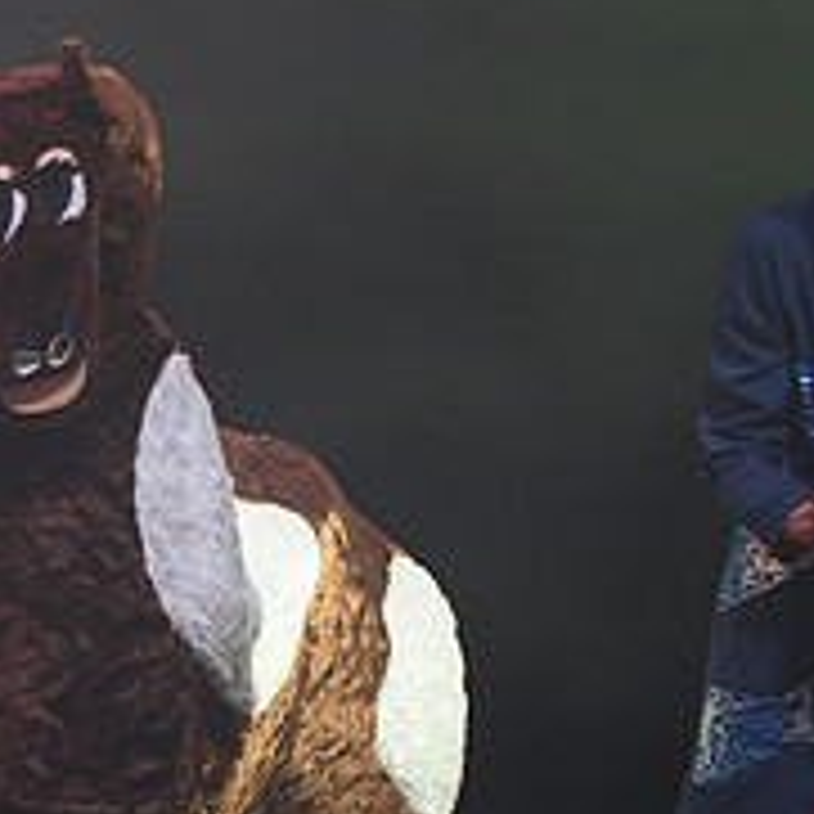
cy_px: 625
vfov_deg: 9.1
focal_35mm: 191
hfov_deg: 9.1
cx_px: -72
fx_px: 5081
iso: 800
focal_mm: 70
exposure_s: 1/160
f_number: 2.8
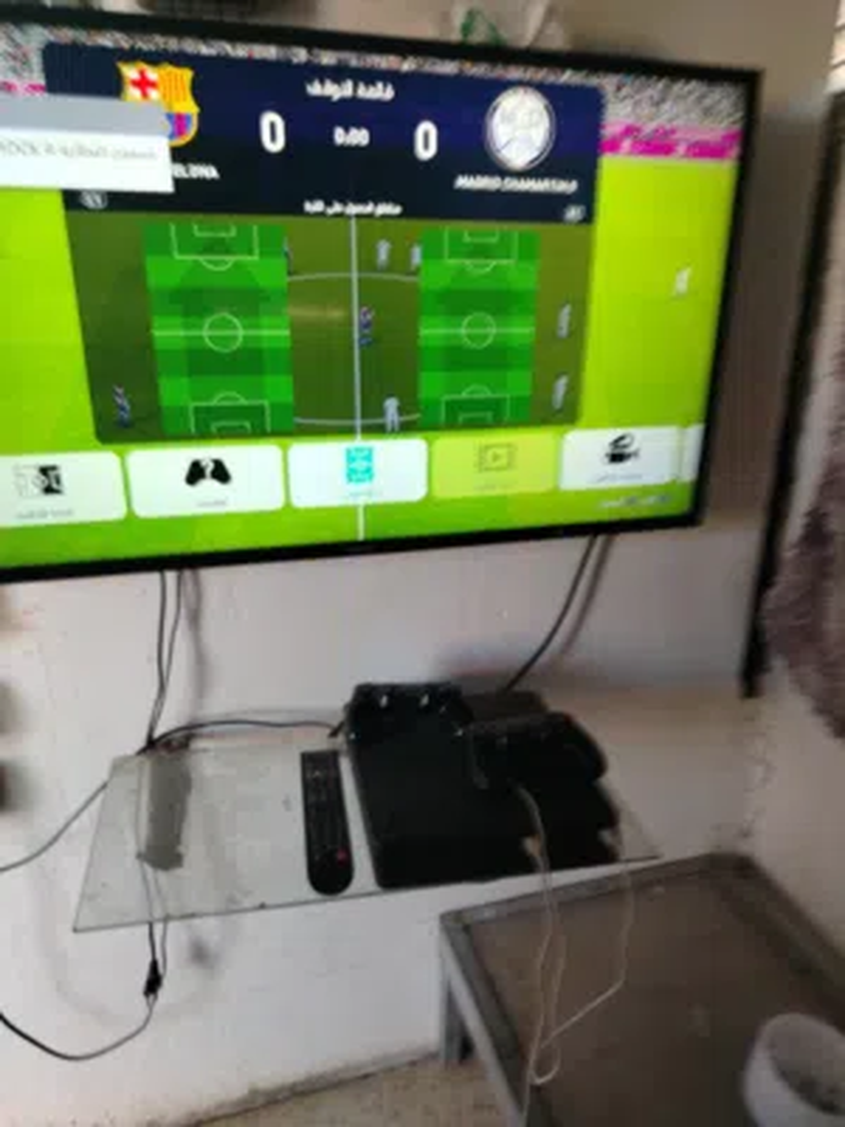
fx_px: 781
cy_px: 564
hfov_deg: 56.8
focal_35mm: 24
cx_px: 422
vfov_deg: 71.6
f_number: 1.75
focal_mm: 5.25
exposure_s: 1/33
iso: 162
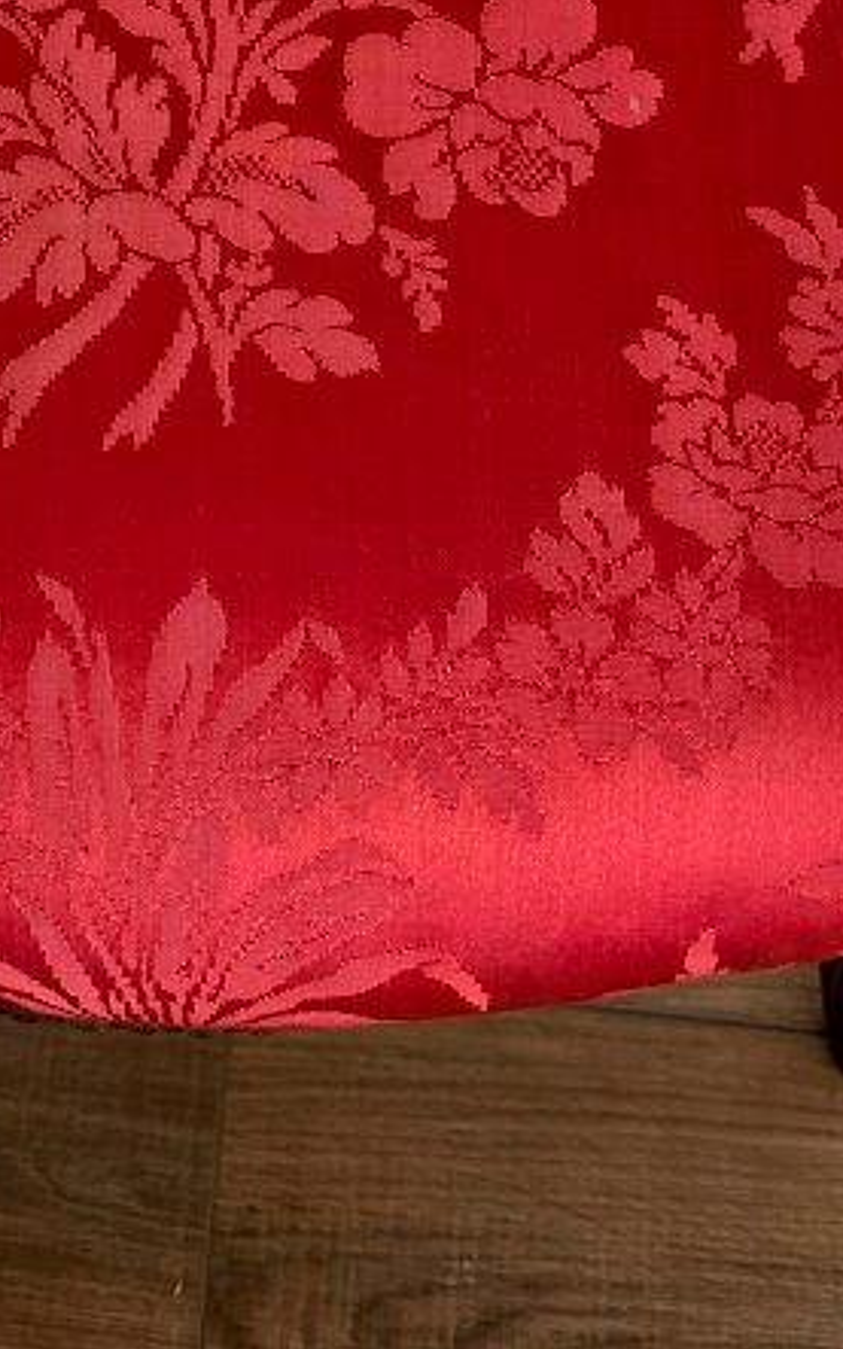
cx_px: 170
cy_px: -134
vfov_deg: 28.3
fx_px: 2425
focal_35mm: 66
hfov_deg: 19.5
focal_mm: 6.3
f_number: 1.7
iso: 160
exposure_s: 1/180
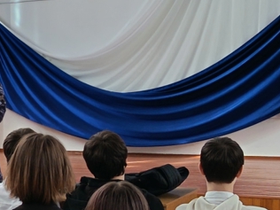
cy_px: 158
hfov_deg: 19.6
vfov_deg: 15.2
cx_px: -8
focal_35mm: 97
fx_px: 785
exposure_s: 1/33.3
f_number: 1.75
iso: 1875
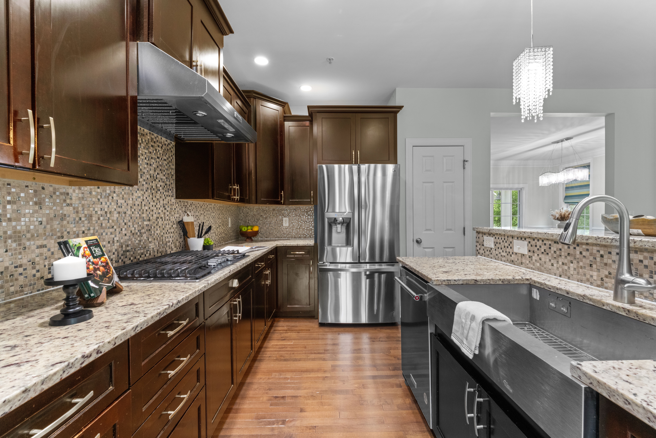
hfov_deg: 97.8
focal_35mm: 16
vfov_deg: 74.8
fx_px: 286
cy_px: 219
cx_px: 328
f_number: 11
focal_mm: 15.7
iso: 3200
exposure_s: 1/4
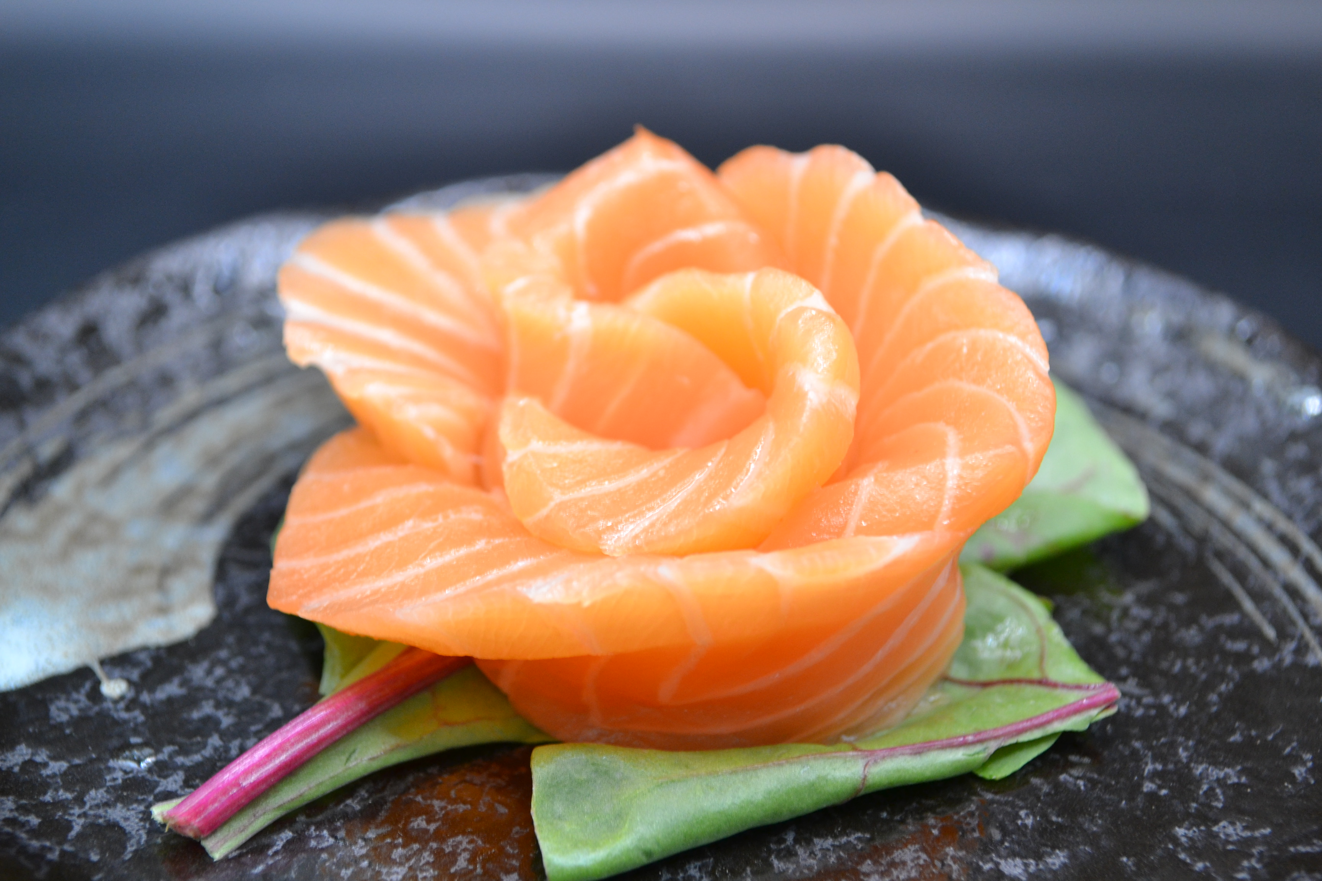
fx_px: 1983
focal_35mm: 54
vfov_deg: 25.1
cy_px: 440
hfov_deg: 36.9
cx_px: 661
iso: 800
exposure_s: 1/10
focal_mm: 36
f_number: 5
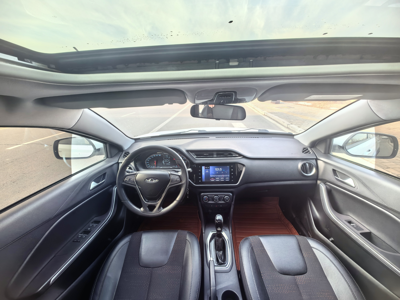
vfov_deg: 89.9
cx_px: 200
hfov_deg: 106.2
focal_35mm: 13
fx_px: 150
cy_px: 150
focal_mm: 1.95
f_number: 2.2
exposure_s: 1/100
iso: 50
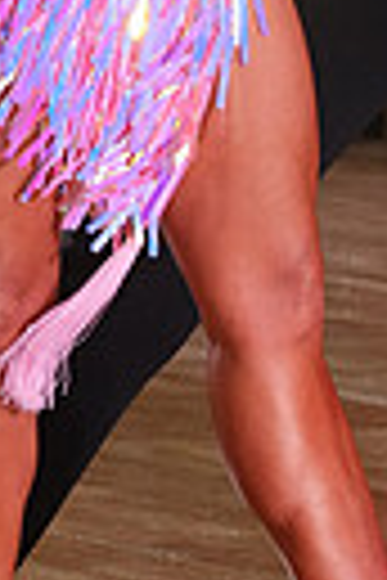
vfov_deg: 3.6
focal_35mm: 565
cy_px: -459
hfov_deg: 2.4
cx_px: 268
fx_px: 9110
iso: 3200
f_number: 7.1
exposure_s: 1/200
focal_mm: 126
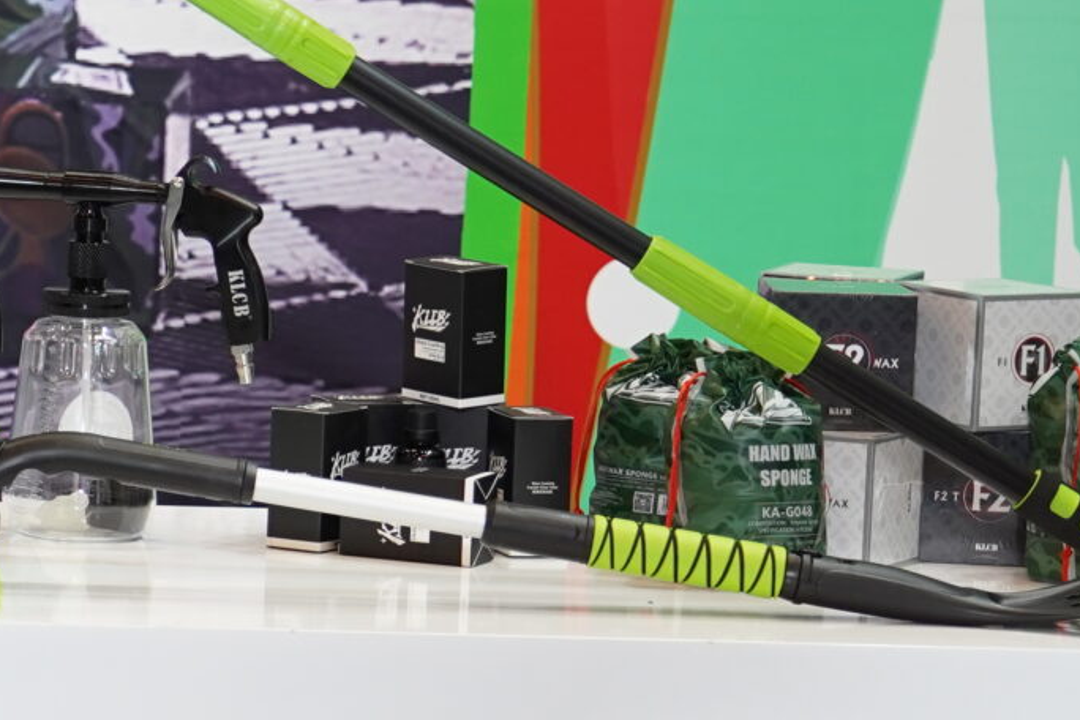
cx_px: -666
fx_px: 6060
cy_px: 552
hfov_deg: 9.8
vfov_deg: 6.8
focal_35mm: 202
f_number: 4
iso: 1000
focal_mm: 54
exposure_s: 1/250
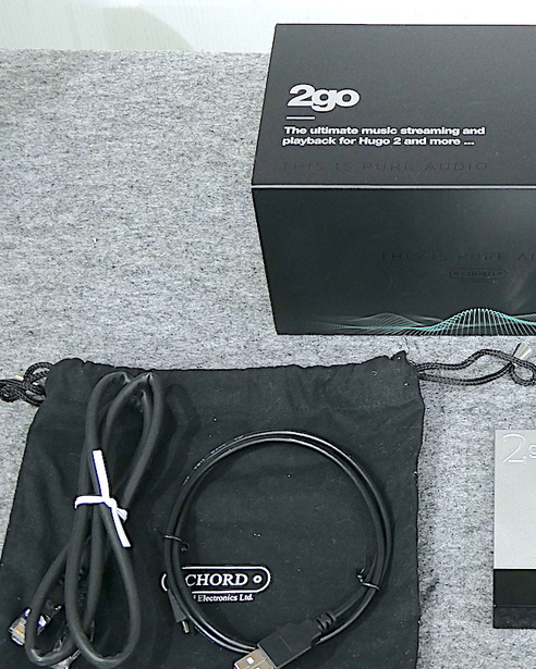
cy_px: 380
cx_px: 456
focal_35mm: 67
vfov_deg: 28.3
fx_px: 1329
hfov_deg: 22.4
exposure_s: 1/8
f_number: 3.9
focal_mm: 7.8
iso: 200
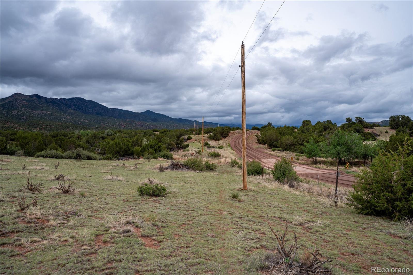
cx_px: 206
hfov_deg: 65.5
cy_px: 138
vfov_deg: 46.4
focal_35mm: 28
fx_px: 321
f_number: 4.5
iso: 200
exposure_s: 1/500
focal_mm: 28
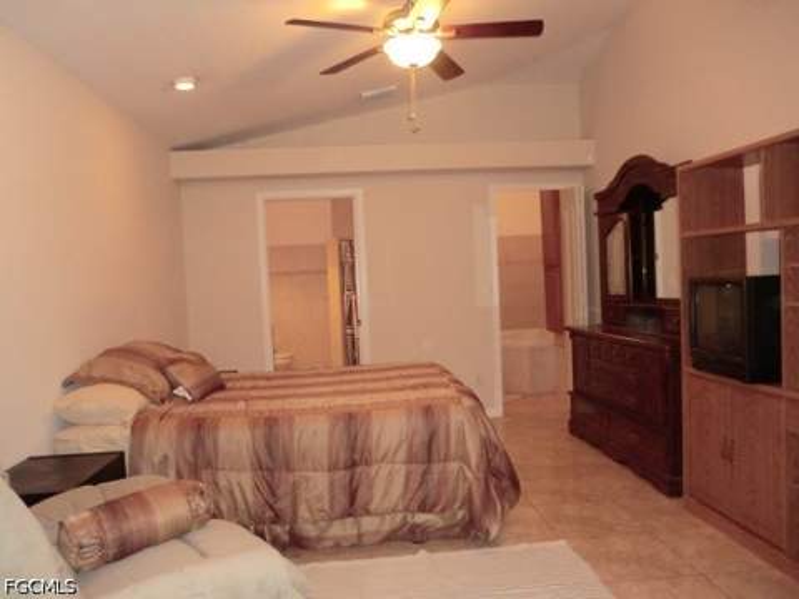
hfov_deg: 65.3
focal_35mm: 27
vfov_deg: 51.4
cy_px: 300
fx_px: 623
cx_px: 400
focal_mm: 4.9
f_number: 3.2
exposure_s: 1/60
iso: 400
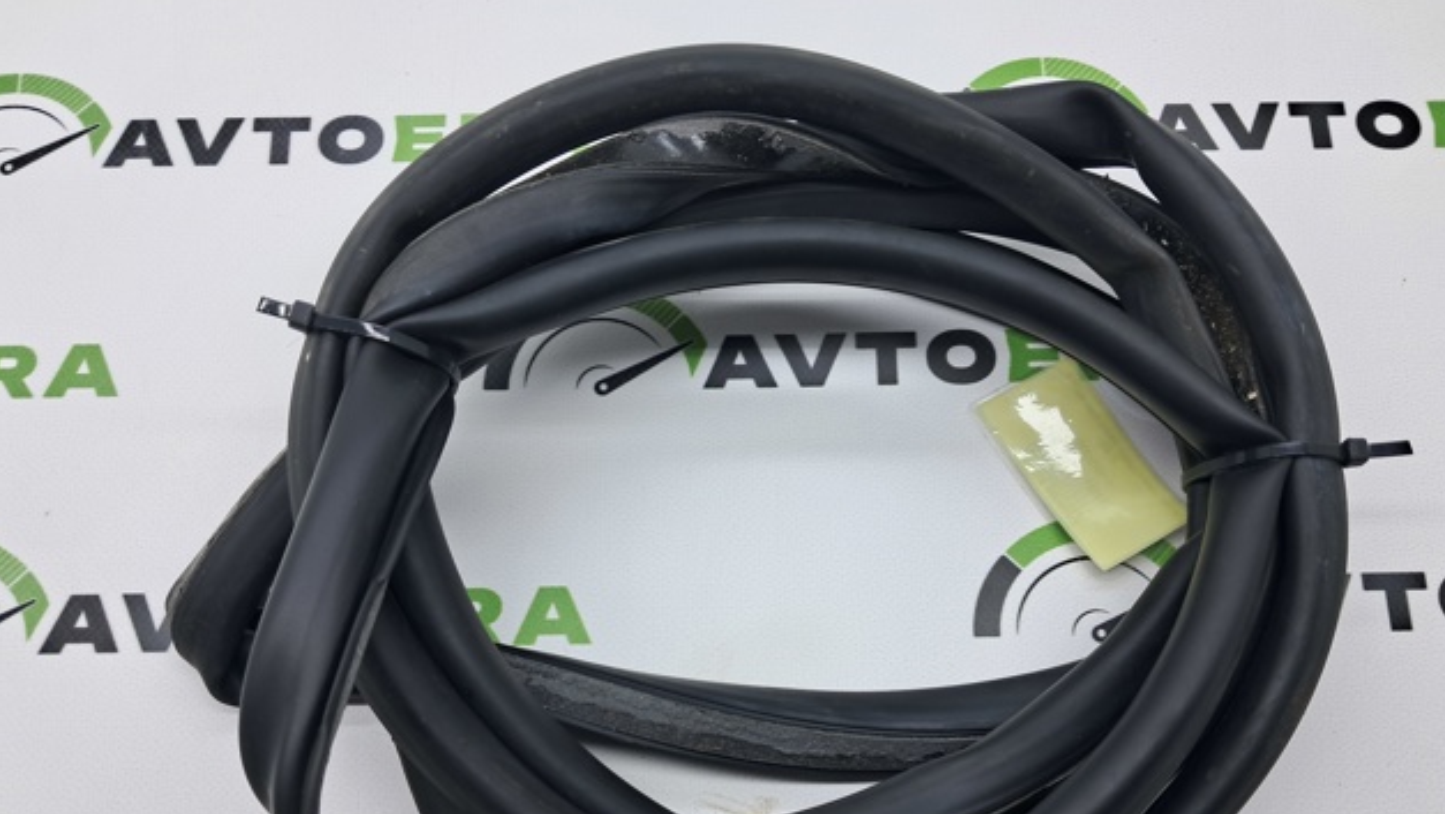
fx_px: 1150
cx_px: 726
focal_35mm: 30
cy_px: 548
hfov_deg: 64.3
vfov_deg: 38.5
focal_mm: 4
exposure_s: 1/100
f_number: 1.8
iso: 50
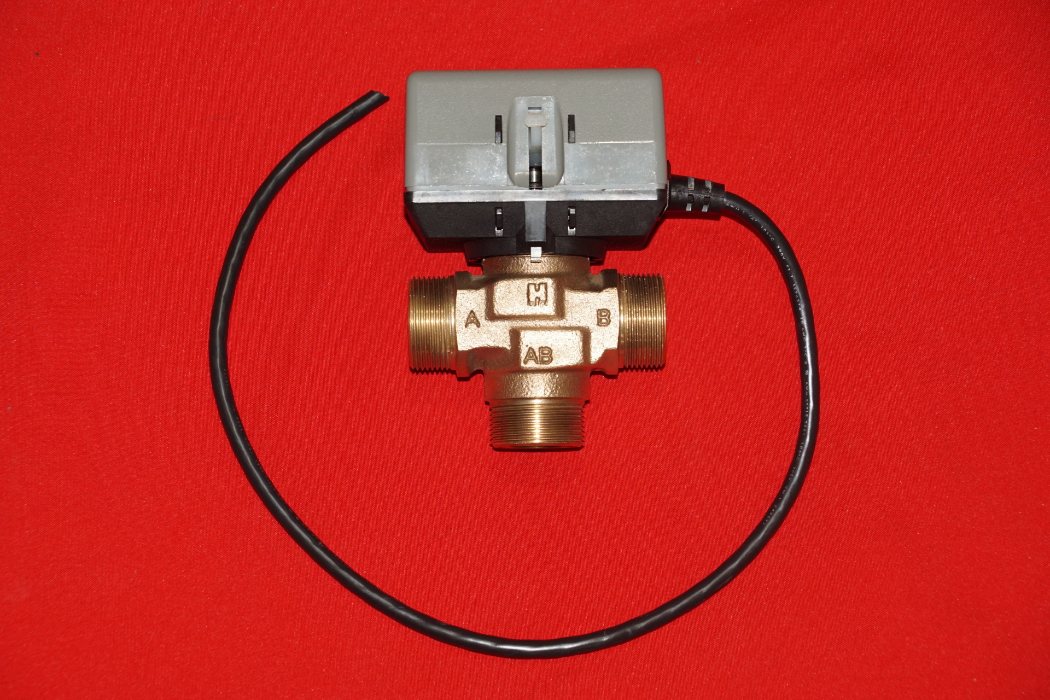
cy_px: 350
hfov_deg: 19.5
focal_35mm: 105
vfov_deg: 13.0
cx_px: 525
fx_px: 3062
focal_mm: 70
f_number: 5.6
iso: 800
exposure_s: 1/60
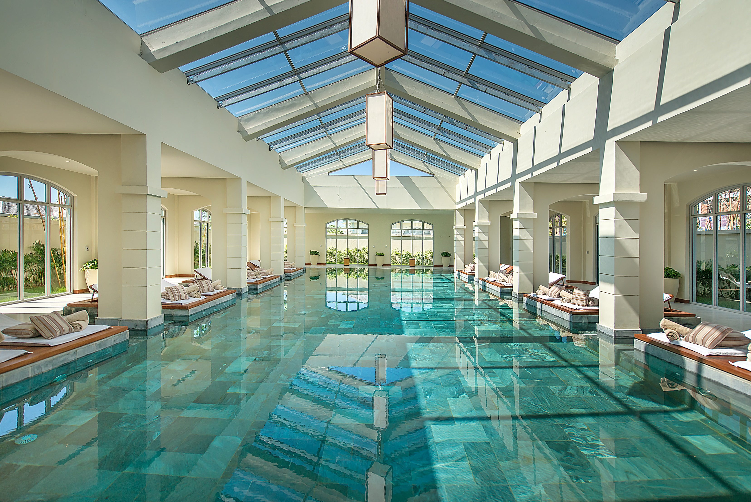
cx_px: 376
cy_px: 251
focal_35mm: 17
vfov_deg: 70.5
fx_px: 355
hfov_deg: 93.3
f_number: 4
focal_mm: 17
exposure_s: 1/2000
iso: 200
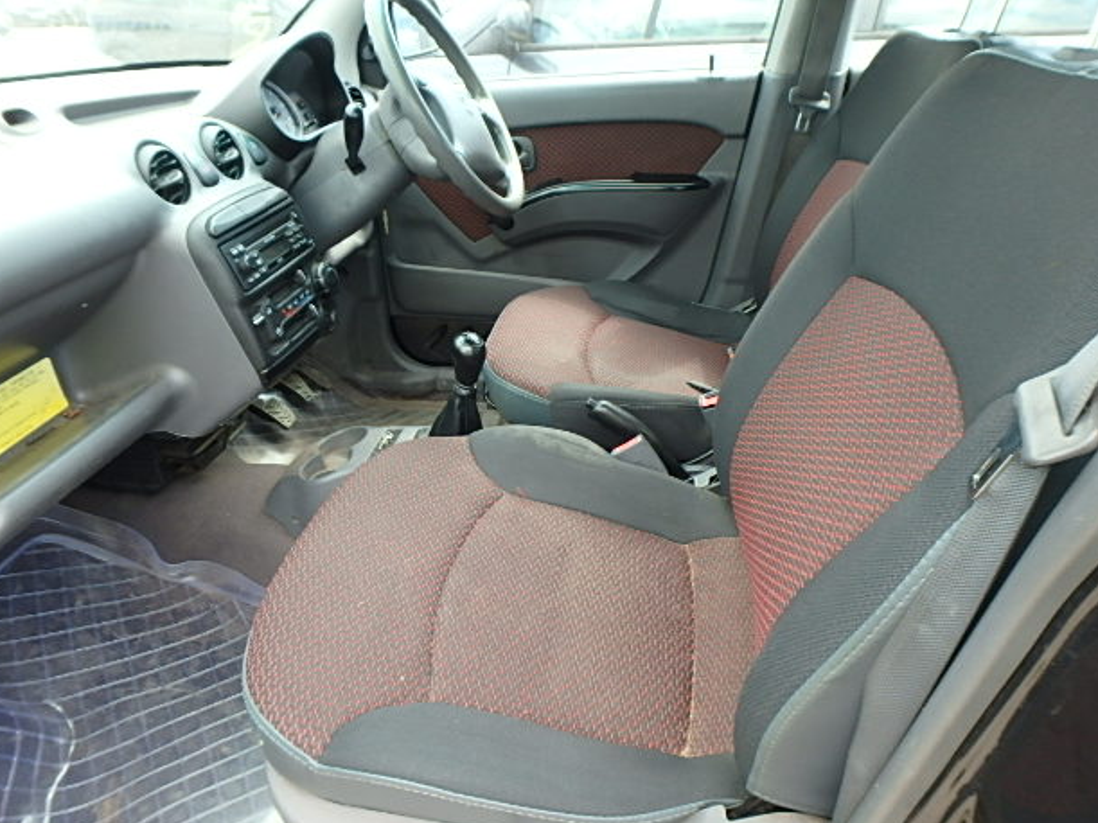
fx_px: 698
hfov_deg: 76.4
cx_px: 562
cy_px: 401
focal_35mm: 22
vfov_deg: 61.1
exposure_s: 1/60
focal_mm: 3.7
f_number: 3.5
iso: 125
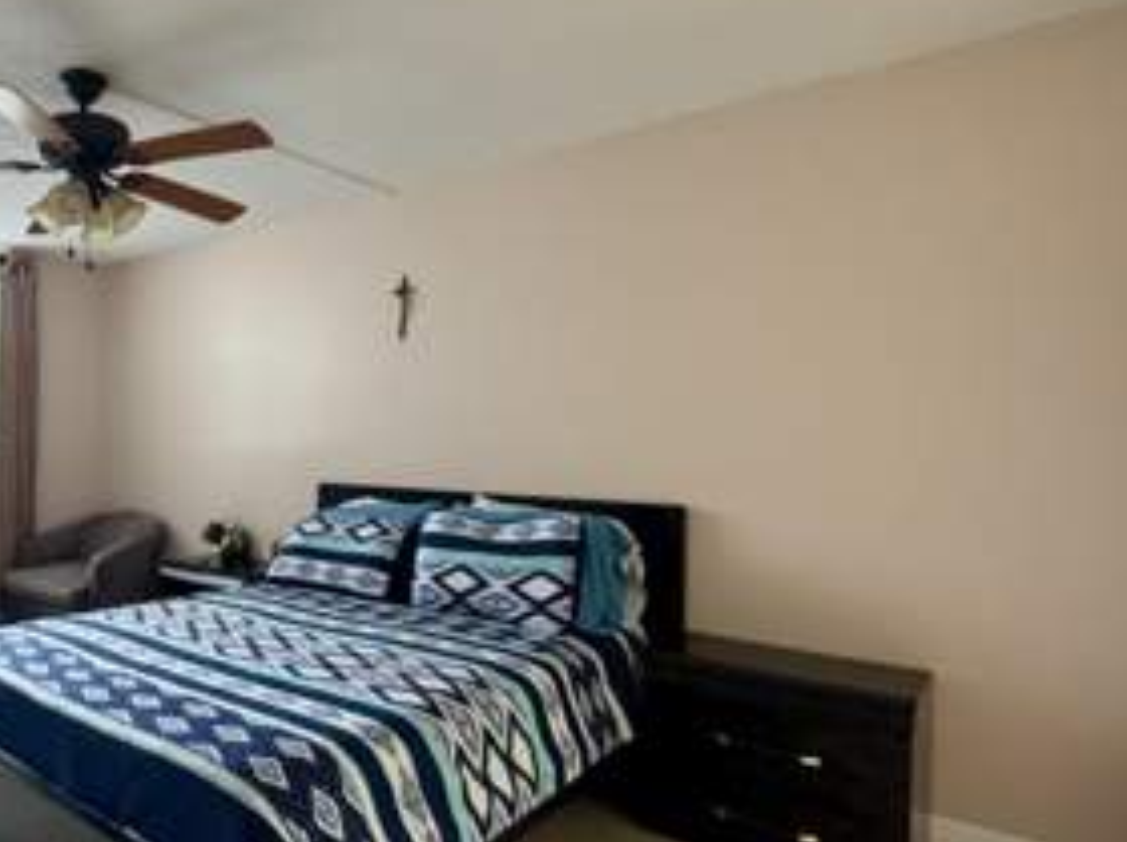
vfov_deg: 56.5
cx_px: 242
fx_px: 780
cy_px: 473
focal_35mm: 24
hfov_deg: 65.8
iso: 320
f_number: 2.2
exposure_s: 1/112
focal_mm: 2.22
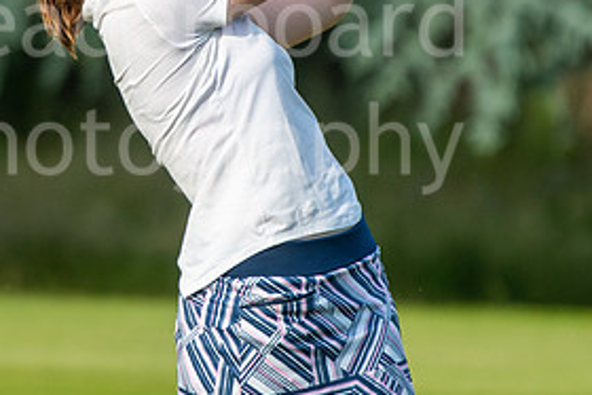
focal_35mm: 1244
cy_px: 41
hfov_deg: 1.7
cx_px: 195
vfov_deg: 1.1
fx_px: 20467
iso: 400
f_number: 5.6
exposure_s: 1/1250
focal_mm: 400
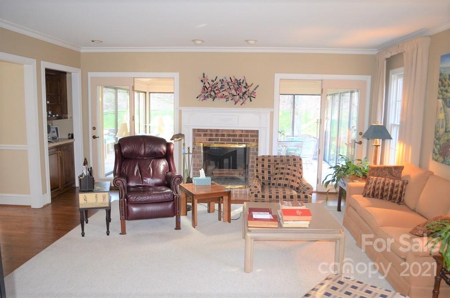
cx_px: 225
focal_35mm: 27
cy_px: 149
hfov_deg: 67.5
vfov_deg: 47.7
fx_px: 337
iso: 1250
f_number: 3.5
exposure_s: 1/60
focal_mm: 18
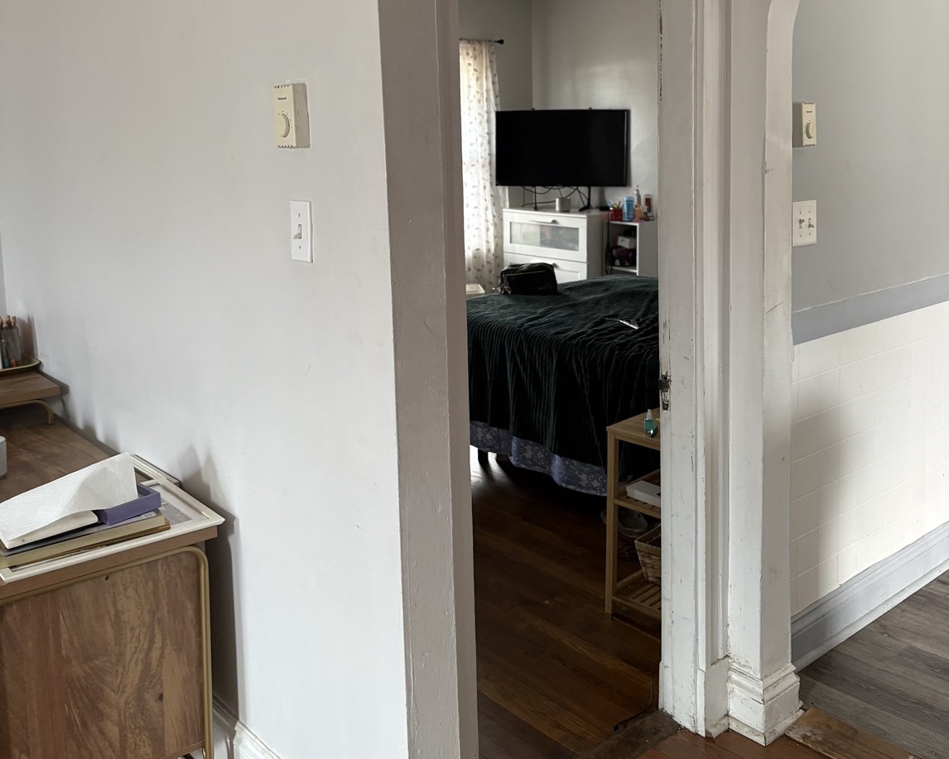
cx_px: 476
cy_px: 239
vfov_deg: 42.6
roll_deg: +2.6
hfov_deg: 52.8
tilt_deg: -7.1
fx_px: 955
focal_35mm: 34
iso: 160
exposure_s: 1/60
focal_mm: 5.96
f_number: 1.6
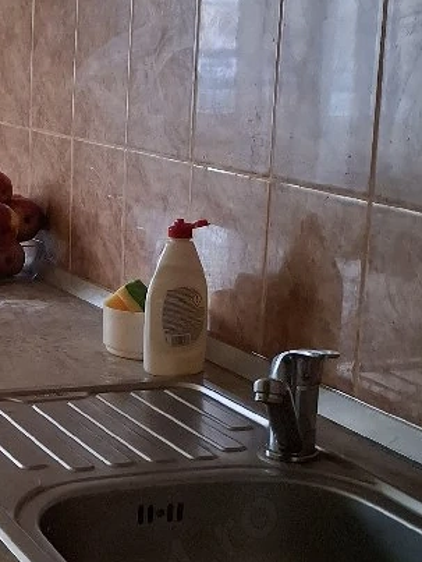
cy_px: 299
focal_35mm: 76
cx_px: -139
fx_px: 1233
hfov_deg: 18.0
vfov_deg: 25.6
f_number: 1.8
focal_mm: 5.54
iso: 640
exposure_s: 1/25
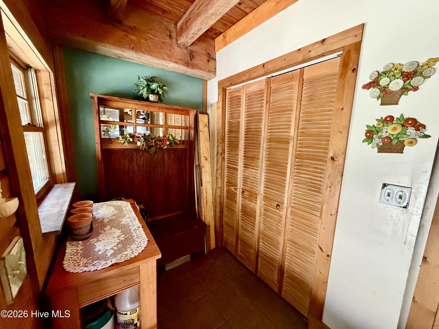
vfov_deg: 85.7
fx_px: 178
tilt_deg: -9.7
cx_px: 220
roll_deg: -1.6
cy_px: 164
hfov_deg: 102.1
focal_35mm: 14
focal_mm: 2.22
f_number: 2.2
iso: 800
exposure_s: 1/60
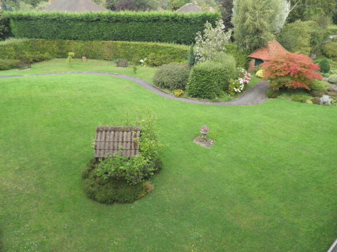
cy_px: 126
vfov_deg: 56.8
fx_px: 234
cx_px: 168
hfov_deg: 71.6
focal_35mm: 24
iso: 64
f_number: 3.3
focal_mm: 4.3
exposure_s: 1/125
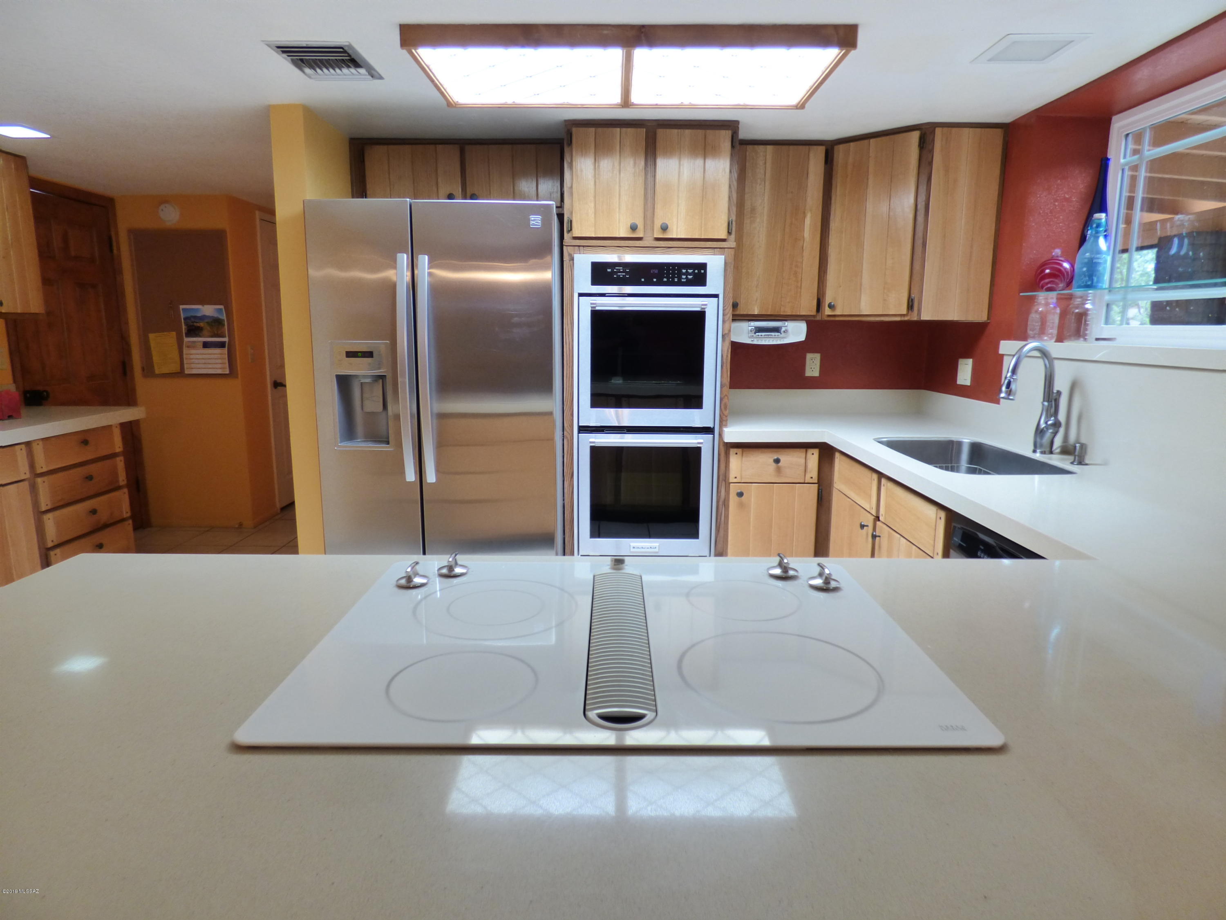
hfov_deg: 81.7
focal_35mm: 20
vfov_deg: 66.0
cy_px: 460
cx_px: 613
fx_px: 708
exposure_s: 1/50
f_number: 2.8
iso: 400
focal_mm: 3.58
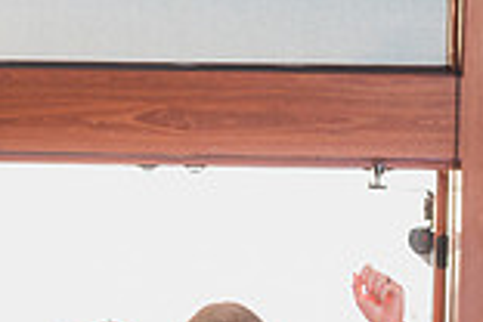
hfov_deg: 11.0
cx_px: 173
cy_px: 546
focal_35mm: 186
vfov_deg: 7.2
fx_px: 2495
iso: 125
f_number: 1.8
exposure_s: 1/250
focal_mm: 50
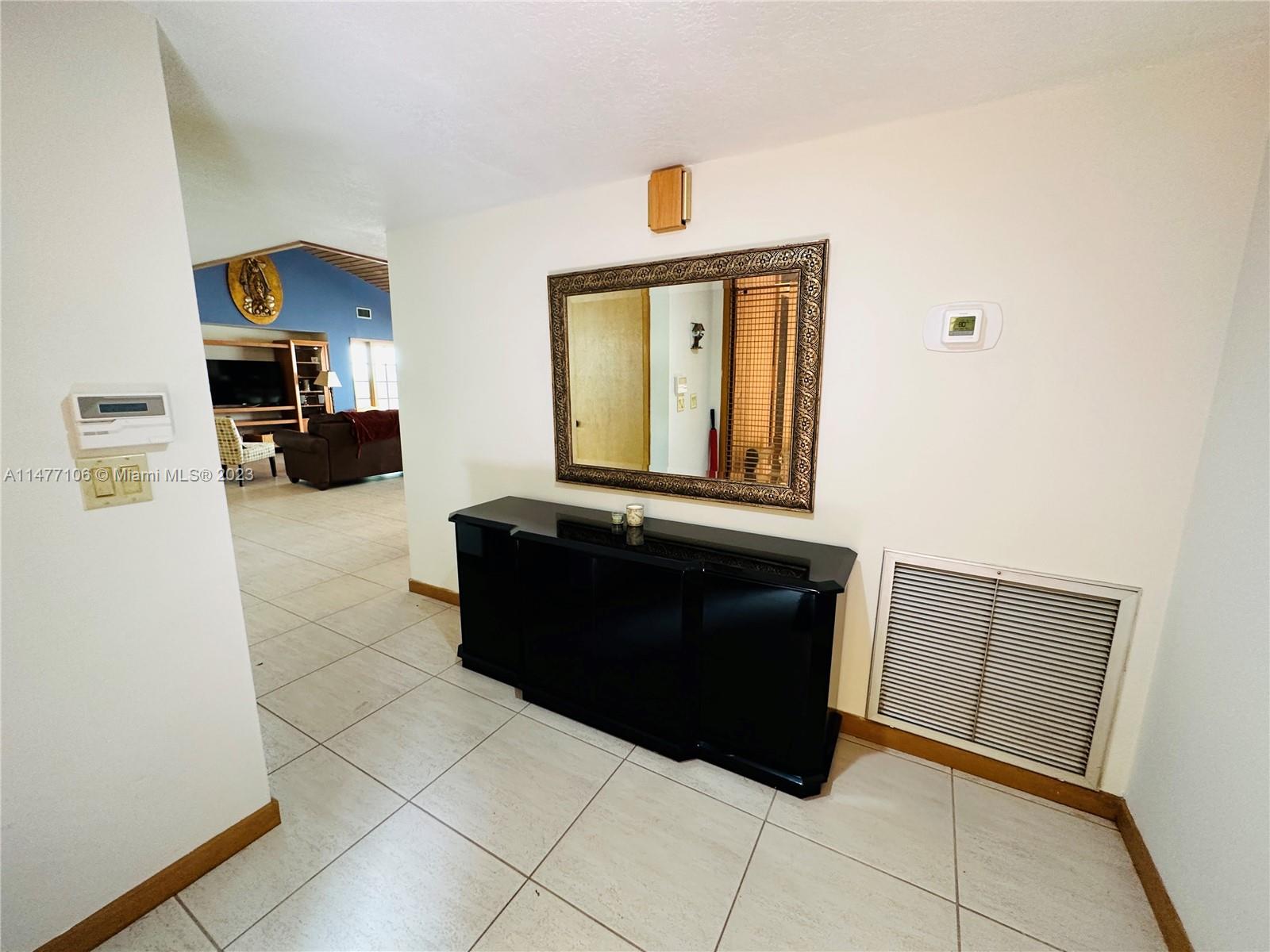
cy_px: 476
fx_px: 514
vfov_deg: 85.7
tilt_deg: -12.3
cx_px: 635
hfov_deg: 102.1
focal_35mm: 14
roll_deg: -0.6
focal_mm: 2.22
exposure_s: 1/60
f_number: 2.2
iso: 200
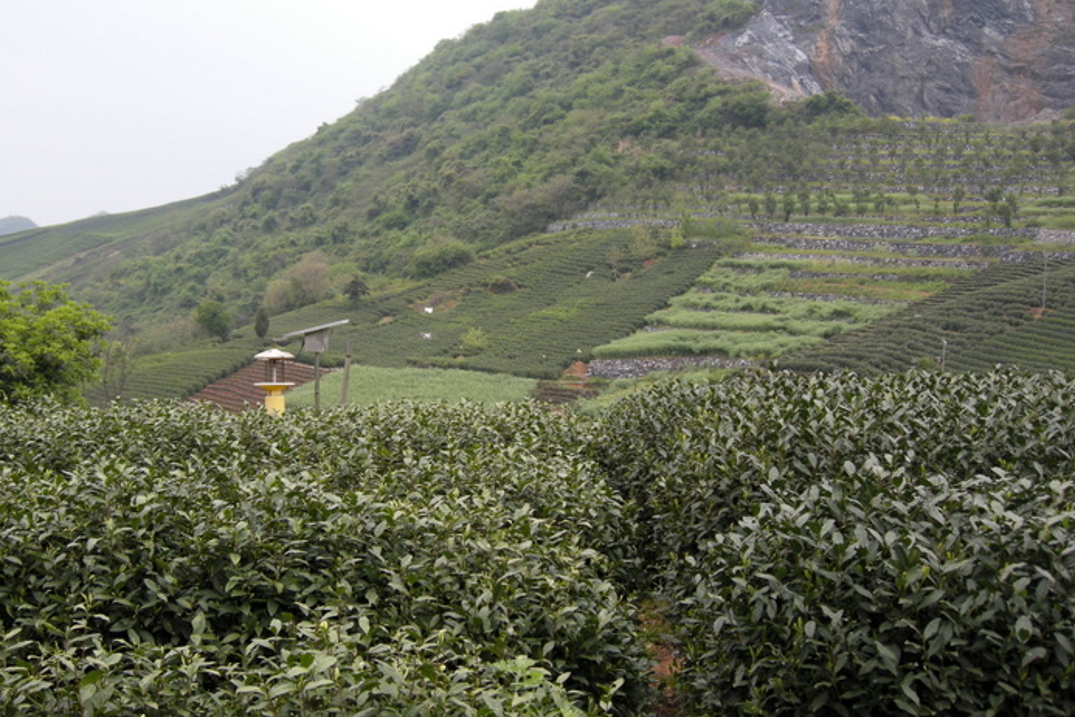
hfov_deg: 46.3
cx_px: 462
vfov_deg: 31.9
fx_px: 1254
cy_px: 372
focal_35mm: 42
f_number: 3.4
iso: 64
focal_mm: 7.5
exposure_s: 1/106
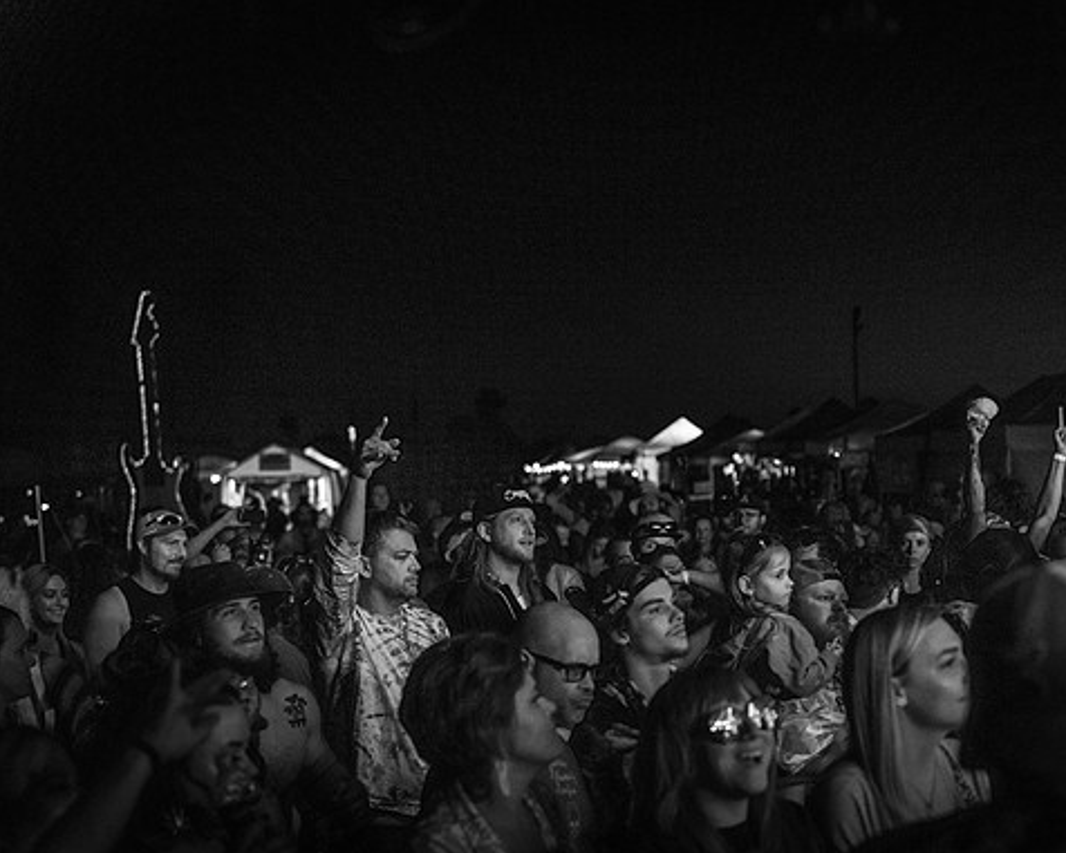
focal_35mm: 64
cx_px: 643
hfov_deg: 29.5
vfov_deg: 23.9
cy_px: 429
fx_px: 2020
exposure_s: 1/160
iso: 3200
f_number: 2.8
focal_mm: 56
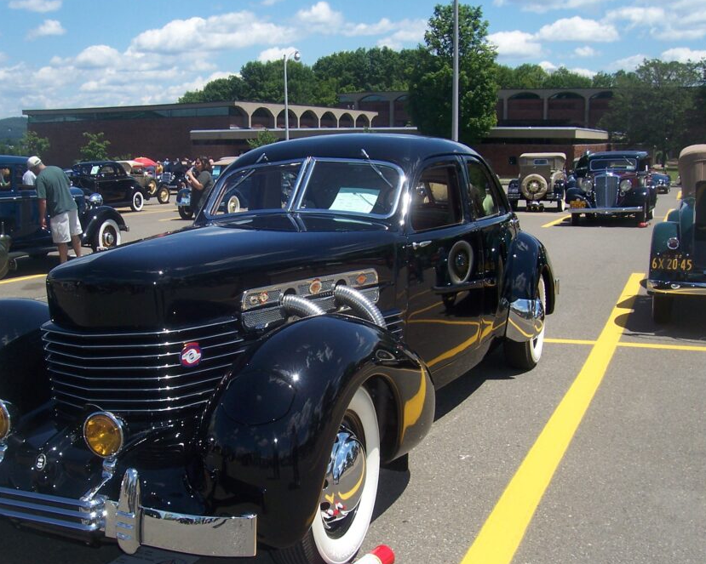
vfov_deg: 36.4
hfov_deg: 44.6
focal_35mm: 41
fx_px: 857
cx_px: 281
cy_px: 315
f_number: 5.6
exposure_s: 1/500
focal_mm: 5.6
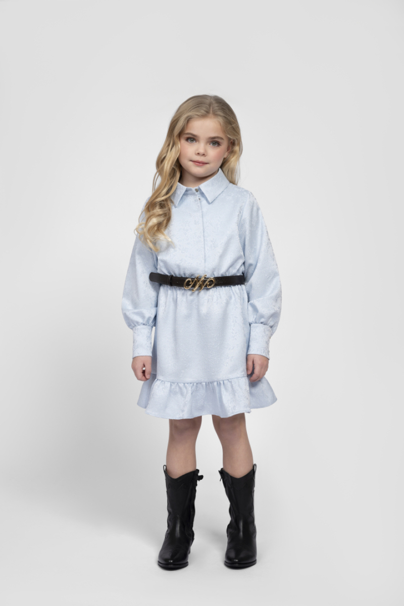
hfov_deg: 20.3
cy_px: 303
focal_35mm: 67
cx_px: 202
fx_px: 1128
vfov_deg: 30.1
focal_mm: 67
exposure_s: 1/160
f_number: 7.1
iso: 160
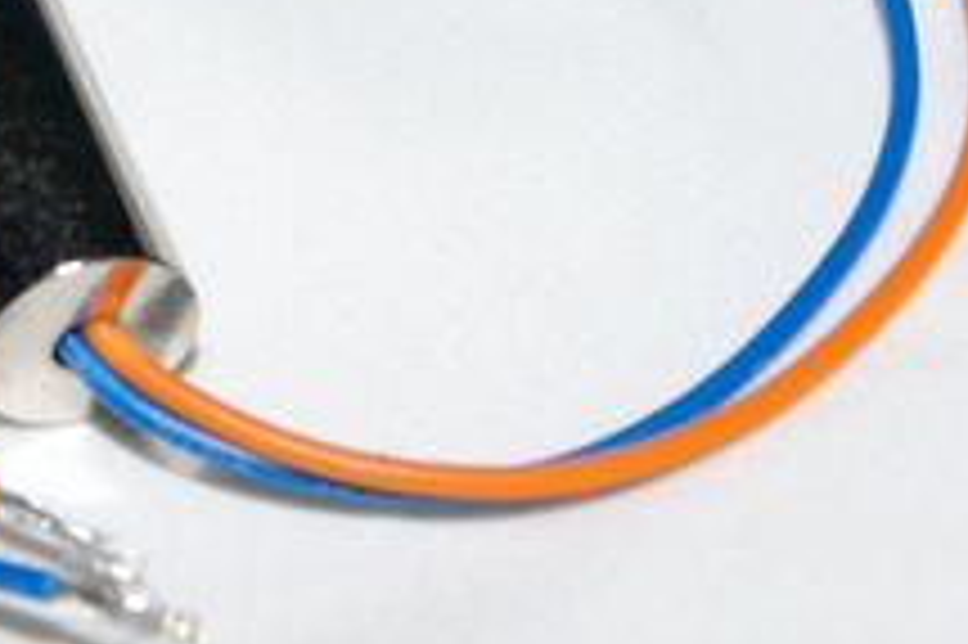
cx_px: 122
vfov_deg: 11.1
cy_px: 36
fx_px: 3282
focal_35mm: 122
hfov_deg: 16.6
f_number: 9
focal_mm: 35
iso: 400
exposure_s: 1/60
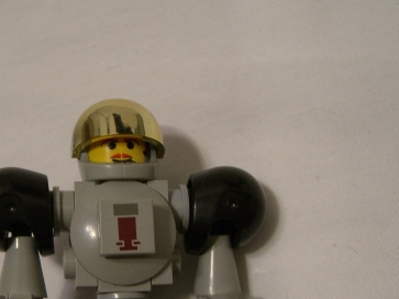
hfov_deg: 28.7
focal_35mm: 67
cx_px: 113
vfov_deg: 21.7
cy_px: 226
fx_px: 772
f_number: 2.7
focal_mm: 6.2
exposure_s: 1/30
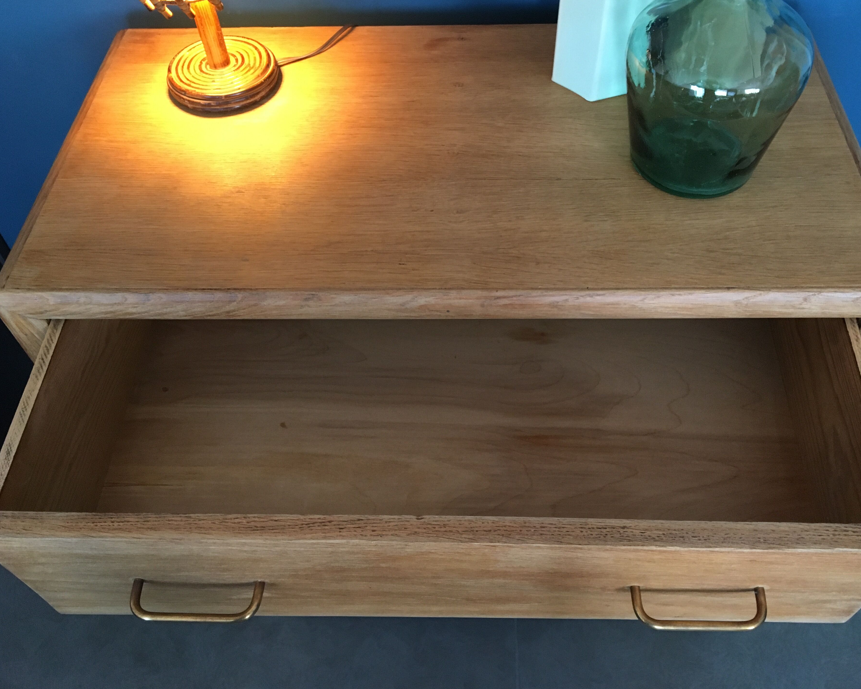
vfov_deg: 45.8
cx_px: 458
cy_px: 331
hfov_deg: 55.6
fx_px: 815
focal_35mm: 32
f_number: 2.2
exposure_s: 1/33
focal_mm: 4.15
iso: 200
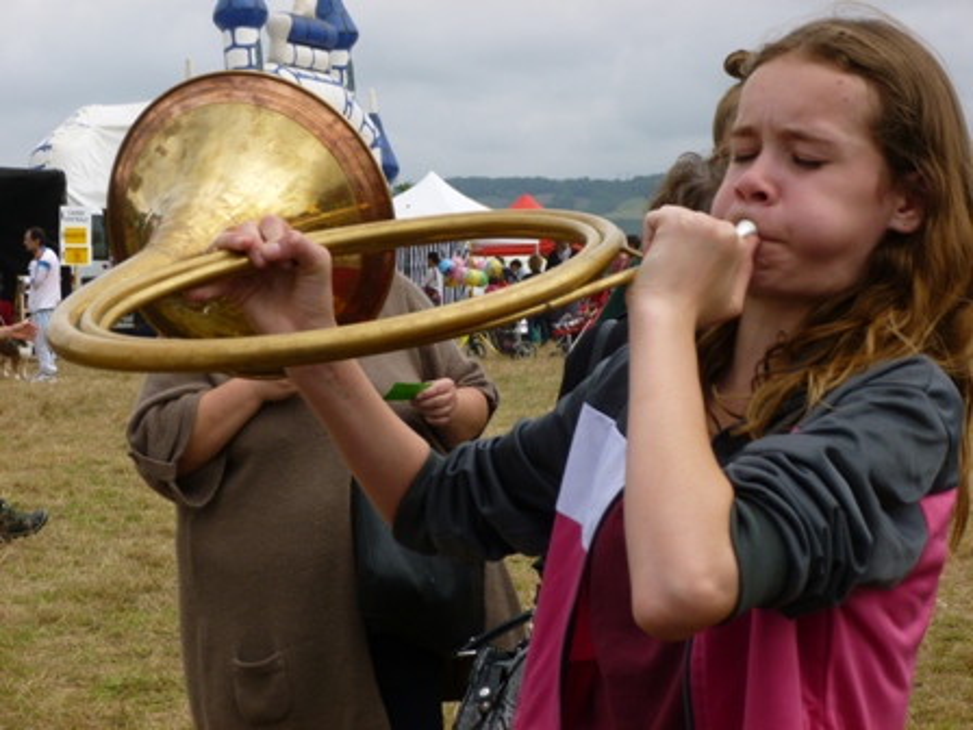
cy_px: 365
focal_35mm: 86
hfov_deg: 22.8
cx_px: 486
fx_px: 2417
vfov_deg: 17.2
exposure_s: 1/400
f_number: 5
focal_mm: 15.3
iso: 100
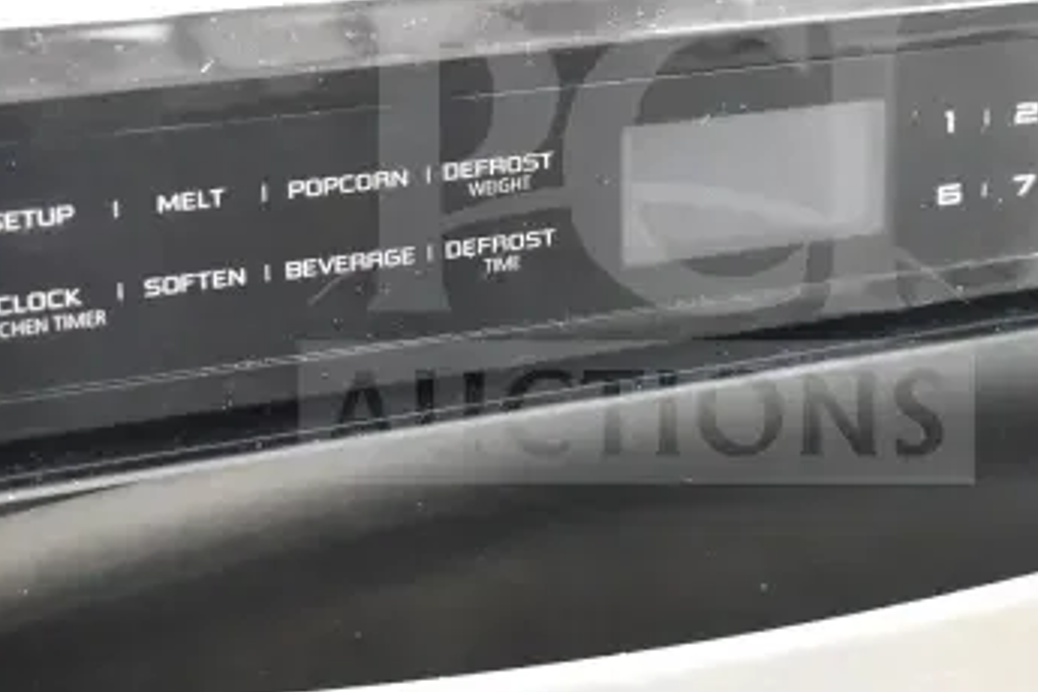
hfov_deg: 21.9
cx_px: 635
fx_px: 2678
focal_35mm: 93
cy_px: 245
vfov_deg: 14.7
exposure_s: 1/60
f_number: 4.5
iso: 16000
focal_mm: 35
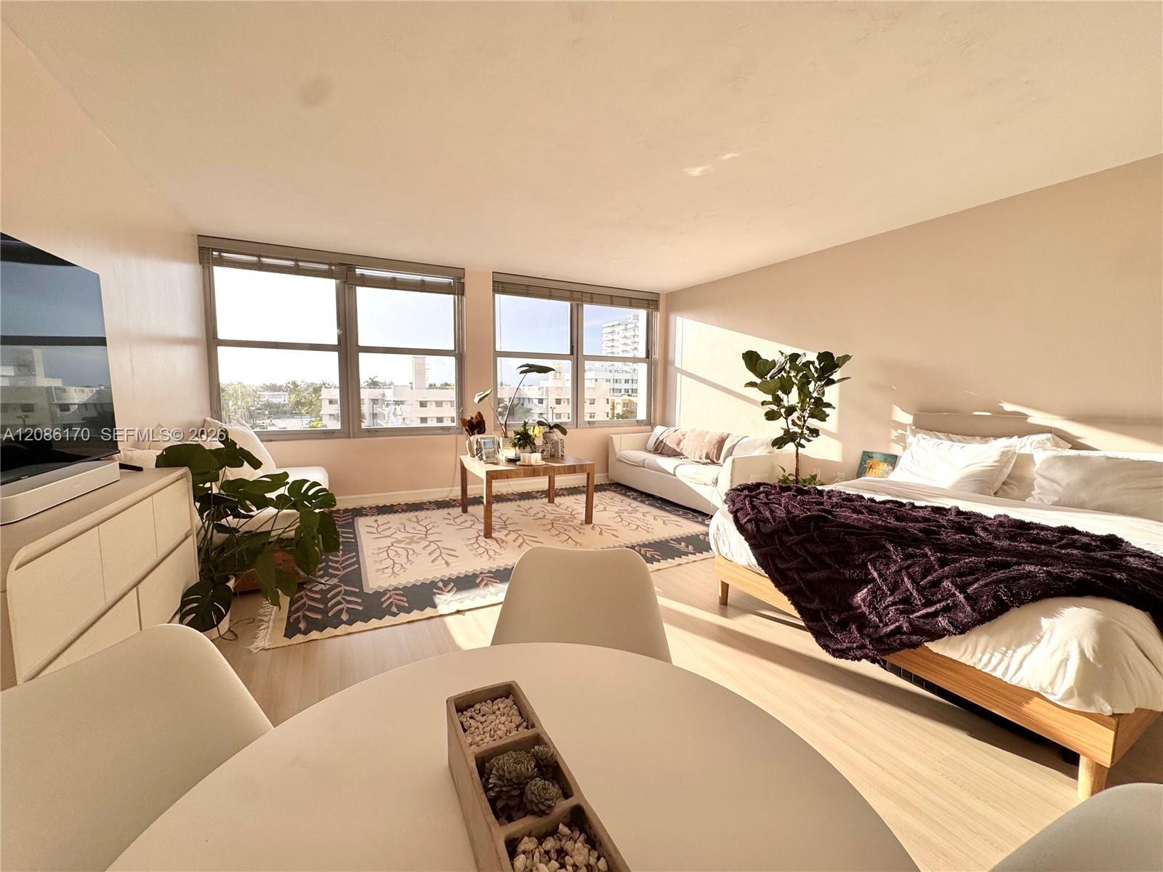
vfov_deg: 85.7
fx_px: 470
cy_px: 436
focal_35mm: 14
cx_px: 582
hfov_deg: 102.1
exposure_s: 1/741
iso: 40
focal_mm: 2.22
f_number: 2.2
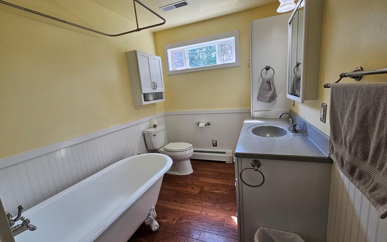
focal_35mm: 14
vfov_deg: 78.6
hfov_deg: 105.3
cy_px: 121
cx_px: 196
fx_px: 148
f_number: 2.2
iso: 100
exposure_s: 1/120
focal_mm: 2.2
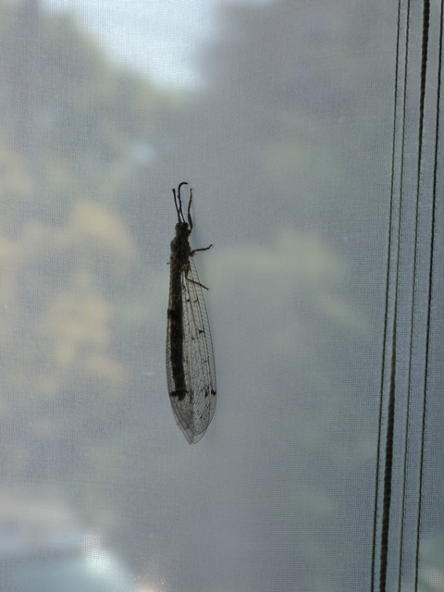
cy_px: 296
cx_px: 222
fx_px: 2086
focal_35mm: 122
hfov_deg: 12.1
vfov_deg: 16.1
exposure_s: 1/160
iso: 80
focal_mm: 21.9
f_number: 5.1
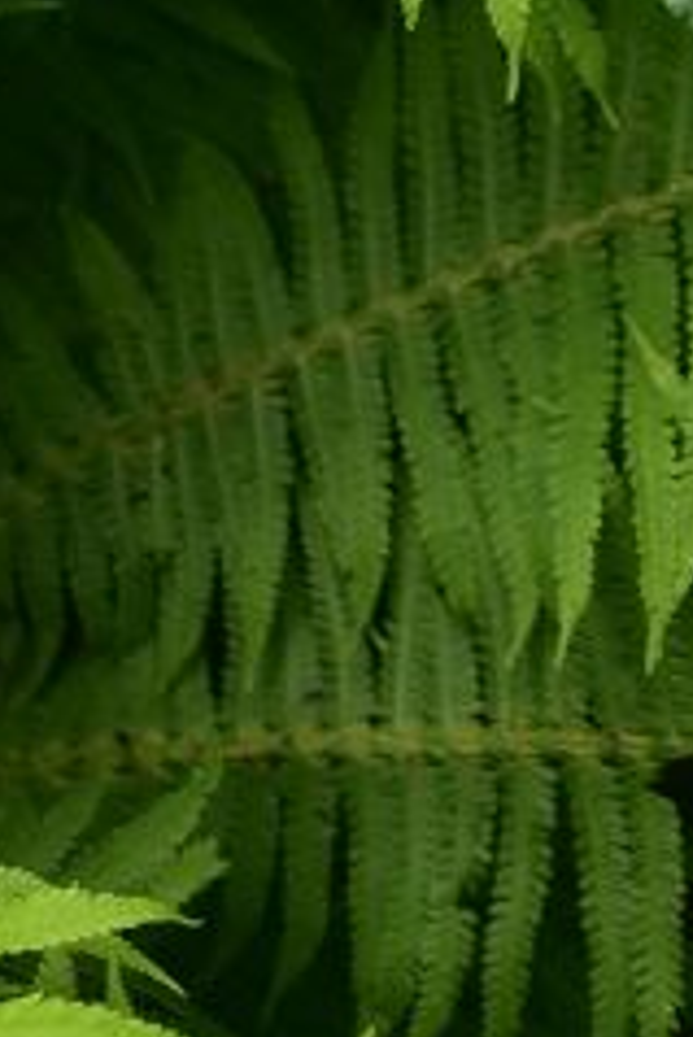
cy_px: -1250
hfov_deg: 7.8
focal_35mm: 175
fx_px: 5045
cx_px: 50
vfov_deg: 10.5
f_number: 5
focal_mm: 32
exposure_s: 1/125
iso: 250
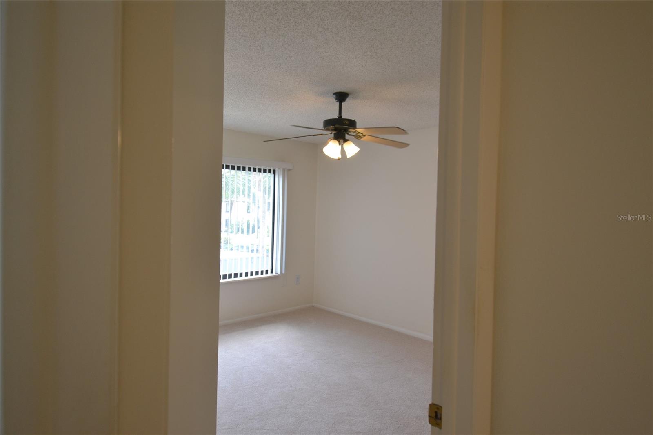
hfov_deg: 81.2
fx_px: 381
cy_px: 218
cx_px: 326
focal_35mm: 21
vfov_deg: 59.5
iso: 400
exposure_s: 1/100
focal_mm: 14
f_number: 5
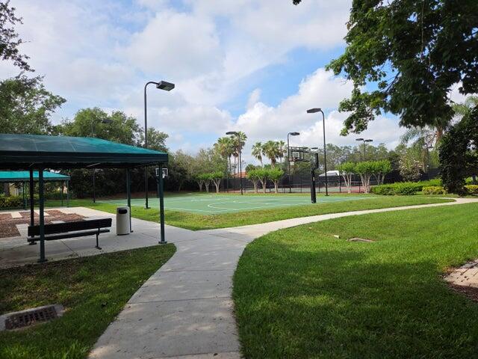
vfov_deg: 58.9
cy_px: 180
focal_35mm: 23
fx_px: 318
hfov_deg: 73.9
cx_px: 239
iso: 80
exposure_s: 1/3829
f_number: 1.8
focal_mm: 5.4
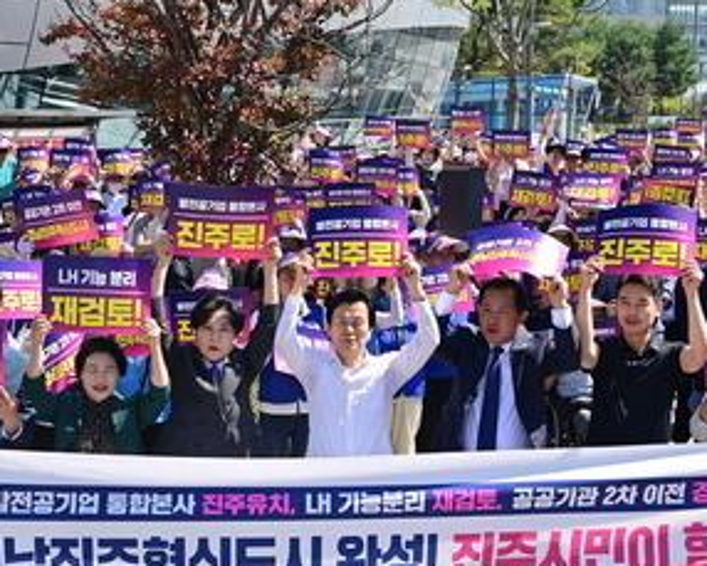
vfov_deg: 21.8
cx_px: 297
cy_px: 389
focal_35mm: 70
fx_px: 1465
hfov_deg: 27.1
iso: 250
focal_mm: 34
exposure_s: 1/250
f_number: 11
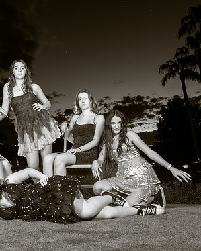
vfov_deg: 40.3
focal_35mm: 46
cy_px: 130
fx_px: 342
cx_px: 49
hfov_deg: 32.1
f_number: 5.6
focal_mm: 26
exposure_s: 1/15
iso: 1000
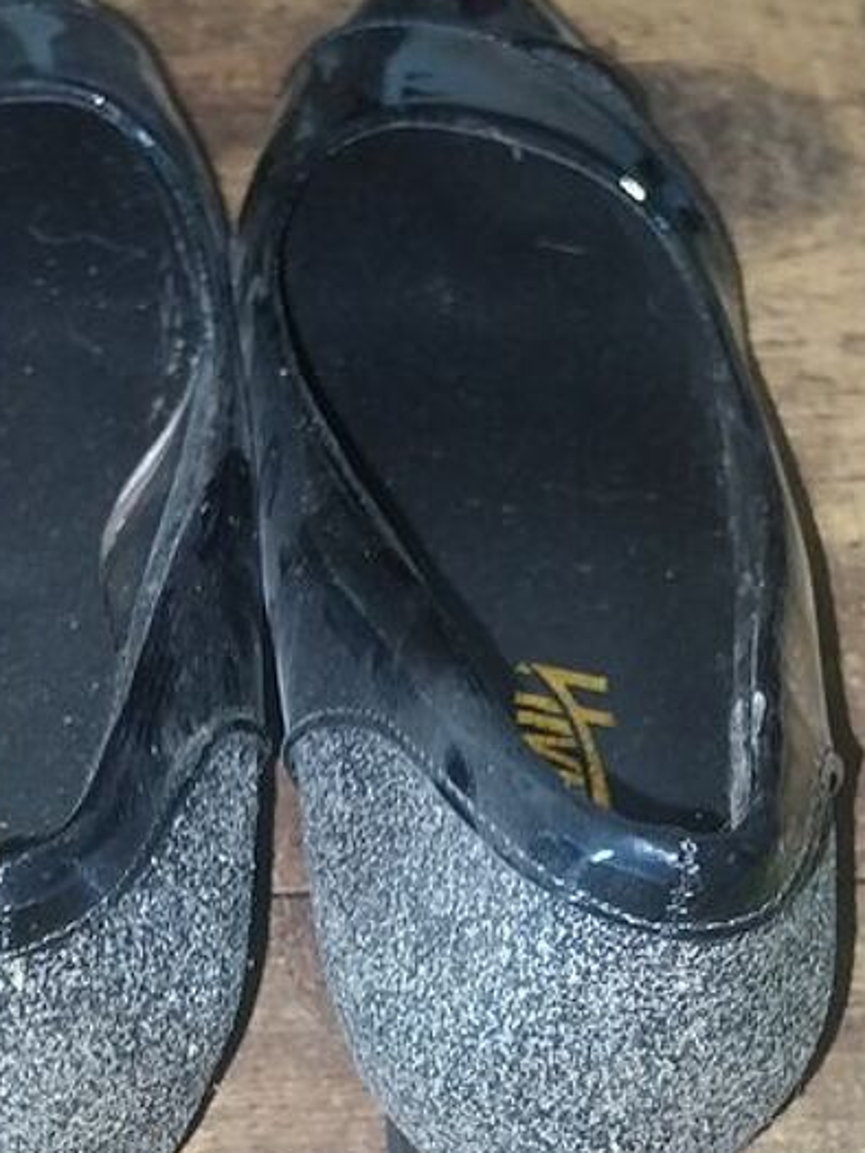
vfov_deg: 29.3
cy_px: 715
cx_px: 476
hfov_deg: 22.3
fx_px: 2198
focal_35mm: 66
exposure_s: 1/50
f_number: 1.8
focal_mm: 4
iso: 320
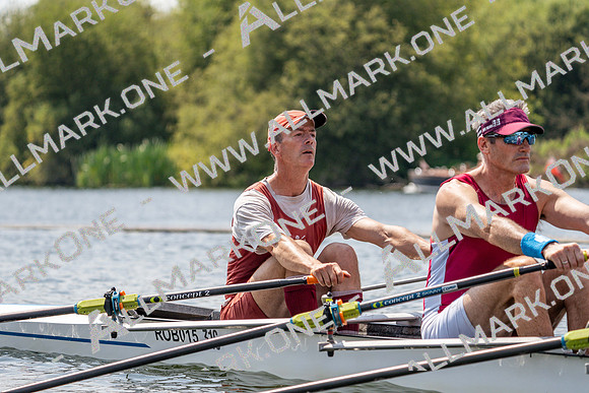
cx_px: 294
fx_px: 3273
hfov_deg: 10.3
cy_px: 196
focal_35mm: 200
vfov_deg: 6.9
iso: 200
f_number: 5.6
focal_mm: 200
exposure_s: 1/1600
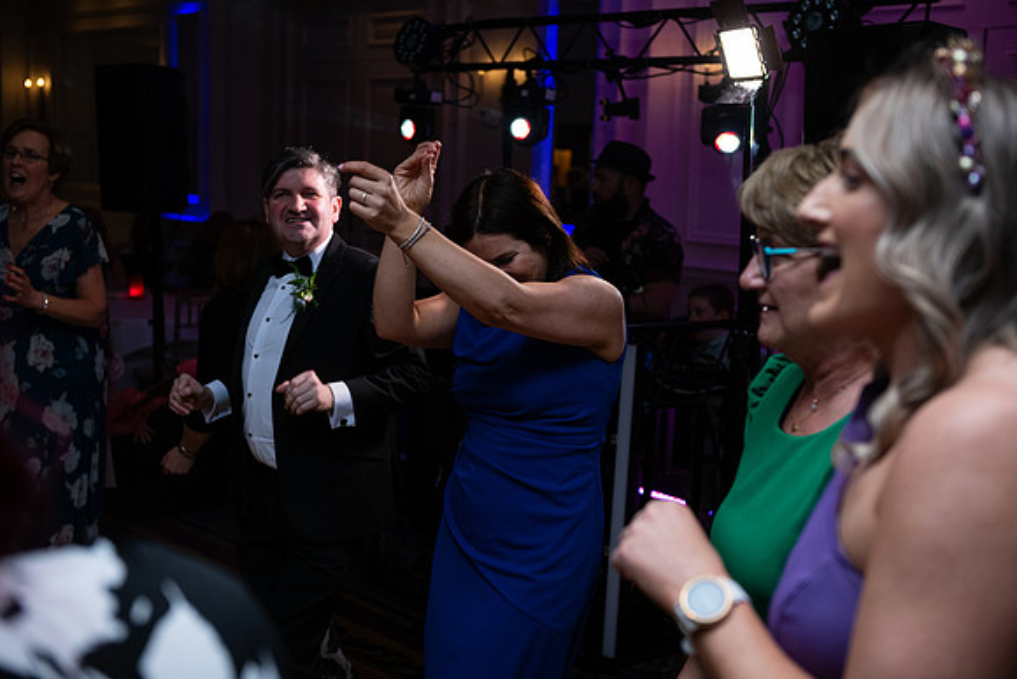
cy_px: 340
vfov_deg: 27.0
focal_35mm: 50
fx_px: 1413
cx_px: 508
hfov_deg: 39.6
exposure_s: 1/160
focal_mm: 50
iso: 640
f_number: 3.5
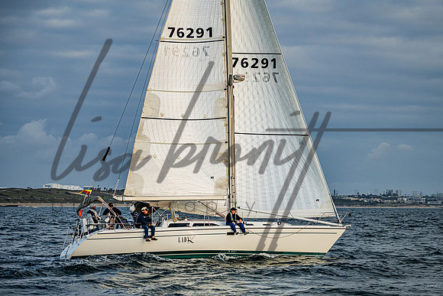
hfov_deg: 17.7
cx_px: 248
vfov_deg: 11.8
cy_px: 171
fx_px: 1425
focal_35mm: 116
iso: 360
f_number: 4.5
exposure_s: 1/2500
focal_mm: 100
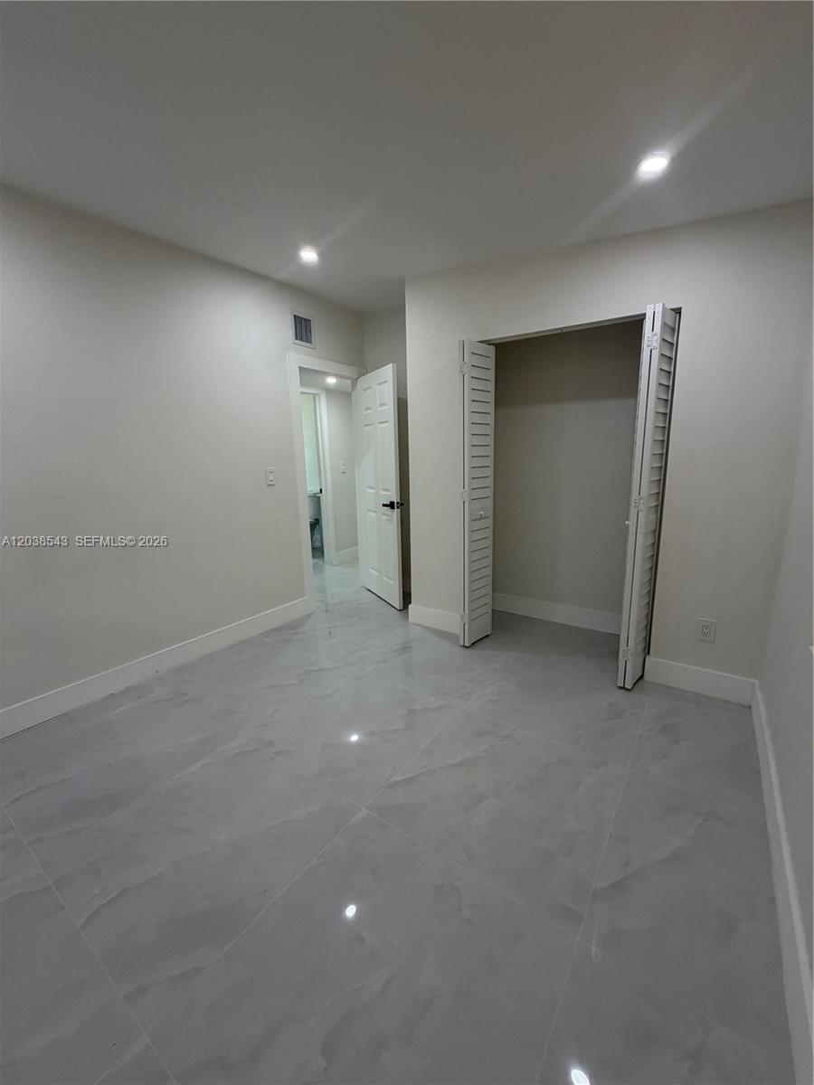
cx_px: 407
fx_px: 439
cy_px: 542
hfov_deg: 85.7
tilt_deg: -11.0
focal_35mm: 14
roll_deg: +1.3
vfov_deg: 102.1
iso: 160
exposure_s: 1/121
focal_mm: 2.22
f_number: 2.2
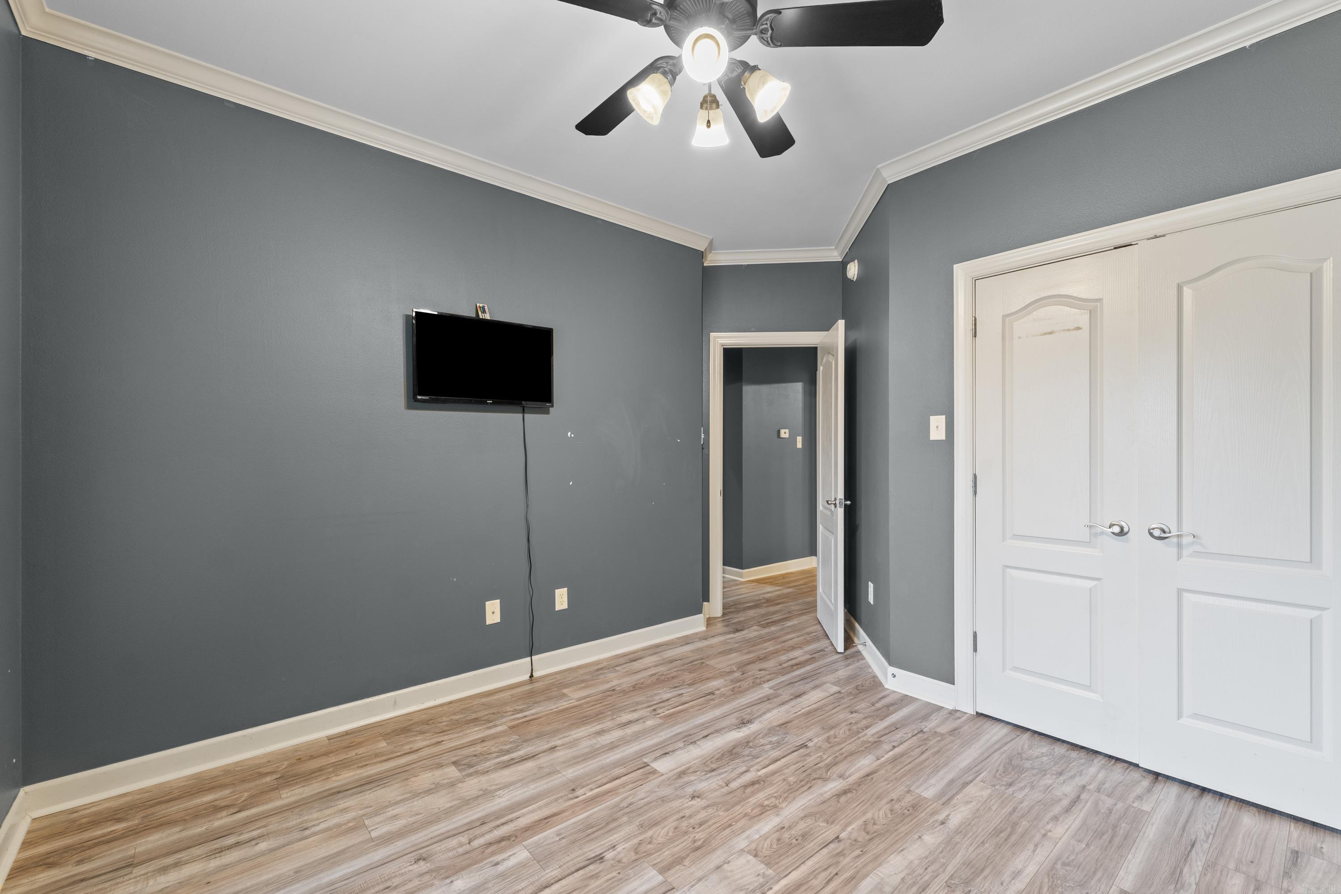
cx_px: 670
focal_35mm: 15
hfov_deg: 100.4
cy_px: 447
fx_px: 559
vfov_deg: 77.3
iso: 400
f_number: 8
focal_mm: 10
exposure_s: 2.5
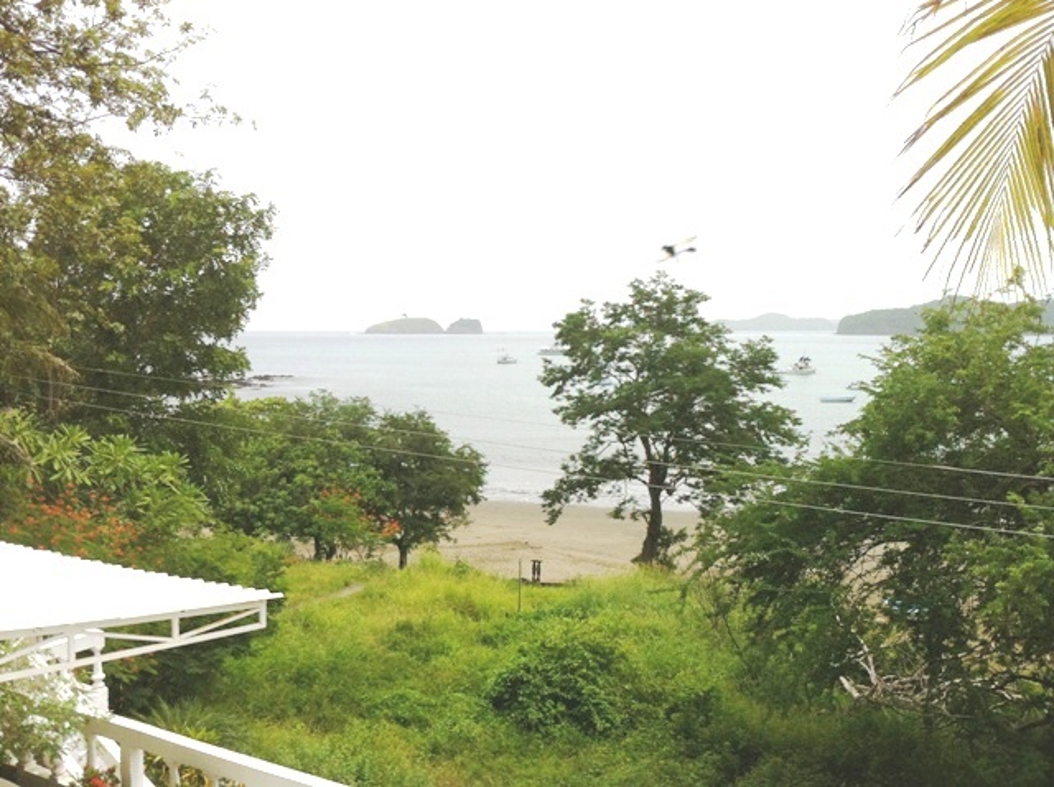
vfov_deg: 40.6
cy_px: 394
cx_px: 527
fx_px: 1064
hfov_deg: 52.7
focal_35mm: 35
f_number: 2.8
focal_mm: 3.85
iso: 80
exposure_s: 1/1774
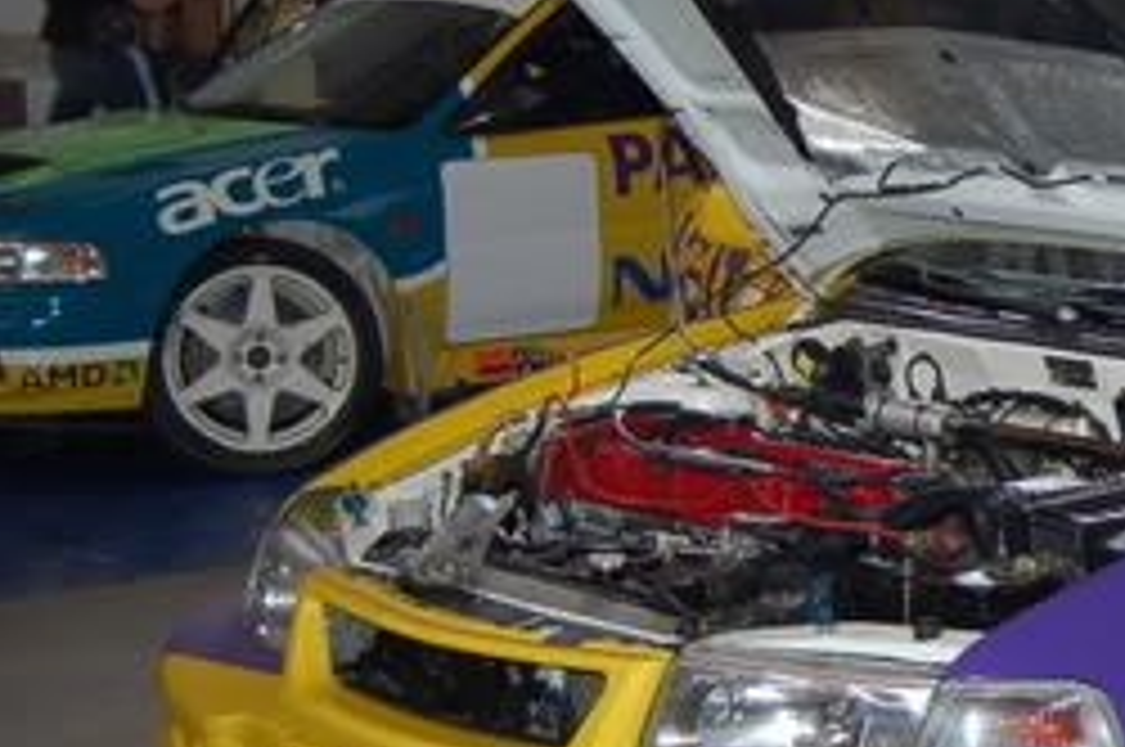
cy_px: 284
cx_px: 1429
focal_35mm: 96
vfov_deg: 14.2
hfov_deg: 19.7
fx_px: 2996
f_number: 3.8
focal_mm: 20
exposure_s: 1/60
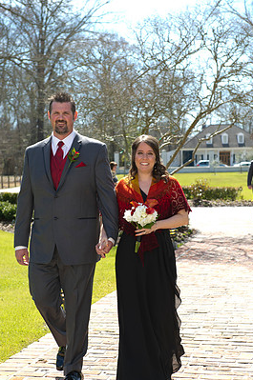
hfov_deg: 17.2
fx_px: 835
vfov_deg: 25.7
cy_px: 207
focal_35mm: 79
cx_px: 117
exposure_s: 1/200
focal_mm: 70
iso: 100
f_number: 5.6
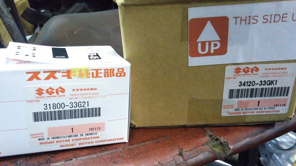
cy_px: 111
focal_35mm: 36
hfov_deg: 55.3
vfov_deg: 32.6
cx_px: 146
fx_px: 283
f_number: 2.2
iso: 836
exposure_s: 1/23
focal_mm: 4
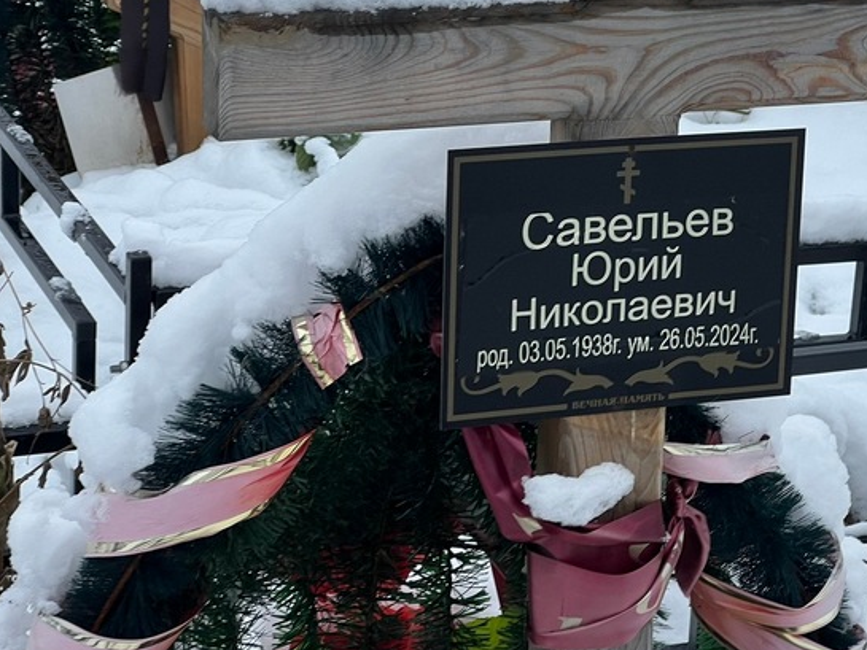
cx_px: 620
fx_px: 2831
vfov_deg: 13.1
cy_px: 261
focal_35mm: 113
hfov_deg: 17.3
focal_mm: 9
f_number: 2.8
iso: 32
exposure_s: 1/99
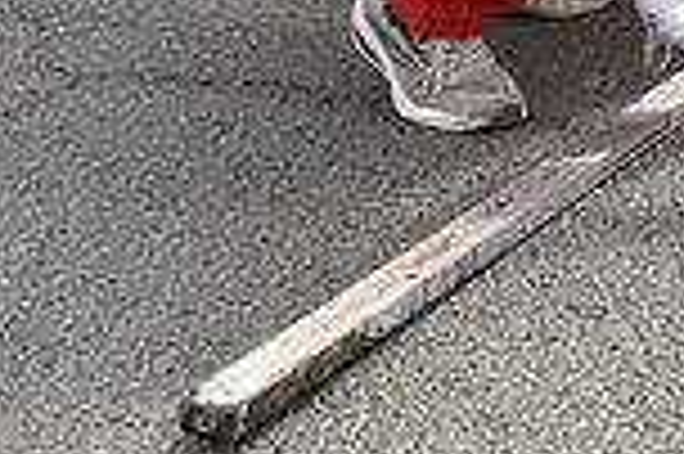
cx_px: 990
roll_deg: -4.1
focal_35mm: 100
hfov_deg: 18.4
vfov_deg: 12.9
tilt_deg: -12.3
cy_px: -227
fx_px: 1898
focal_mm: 6.76
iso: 100
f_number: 1.78
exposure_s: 1/4673
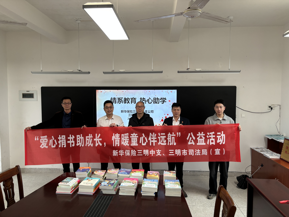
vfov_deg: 53.1
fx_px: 217
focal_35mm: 26
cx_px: 144
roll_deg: -0.1
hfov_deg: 67.3
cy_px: 108
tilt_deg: -2.7
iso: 125
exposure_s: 1/100
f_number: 1.6
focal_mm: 5.96
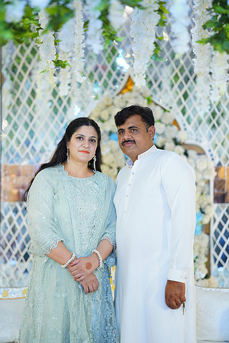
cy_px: 168
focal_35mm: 95
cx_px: 116
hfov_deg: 14.4
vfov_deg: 21.5
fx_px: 906
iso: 125
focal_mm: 85
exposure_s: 1/160
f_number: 1.4
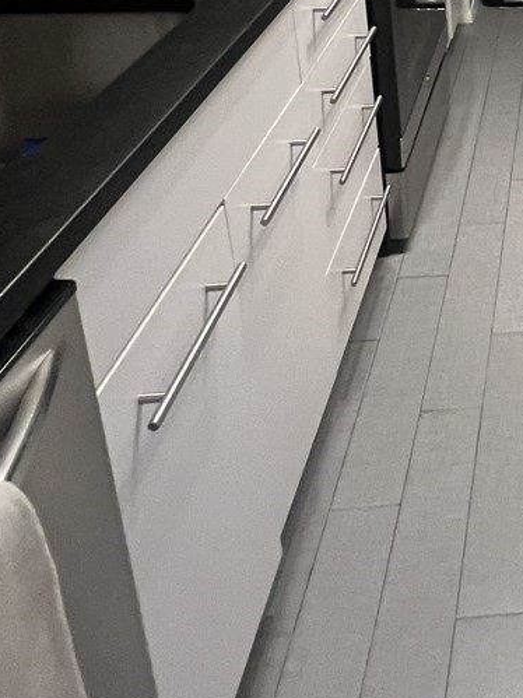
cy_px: -43
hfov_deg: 29.5
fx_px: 806
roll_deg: -1.7
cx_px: 667
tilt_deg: -19.3
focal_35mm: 40
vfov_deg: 39.5
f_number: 1.8
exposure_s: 1/60
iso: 320
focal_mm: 1.57
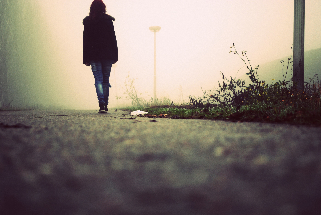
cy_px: 108
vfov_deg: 16.6
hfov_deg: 24.6
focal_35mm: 82
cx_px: 160
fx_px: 737
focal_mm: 55
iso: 200
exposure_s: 1/100
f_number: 5.6
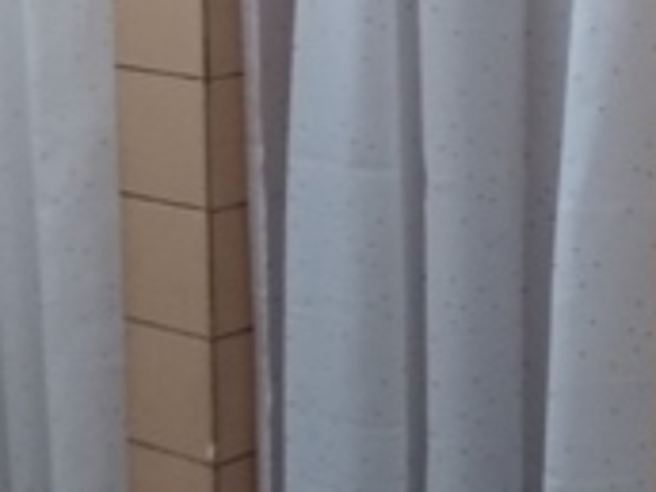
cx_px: 320
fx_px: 2293
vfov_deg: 12.2
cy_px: 168
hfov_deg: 16.3
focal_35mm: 121
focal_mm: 3.81
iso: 1600
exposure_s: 1/20
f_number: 2.2
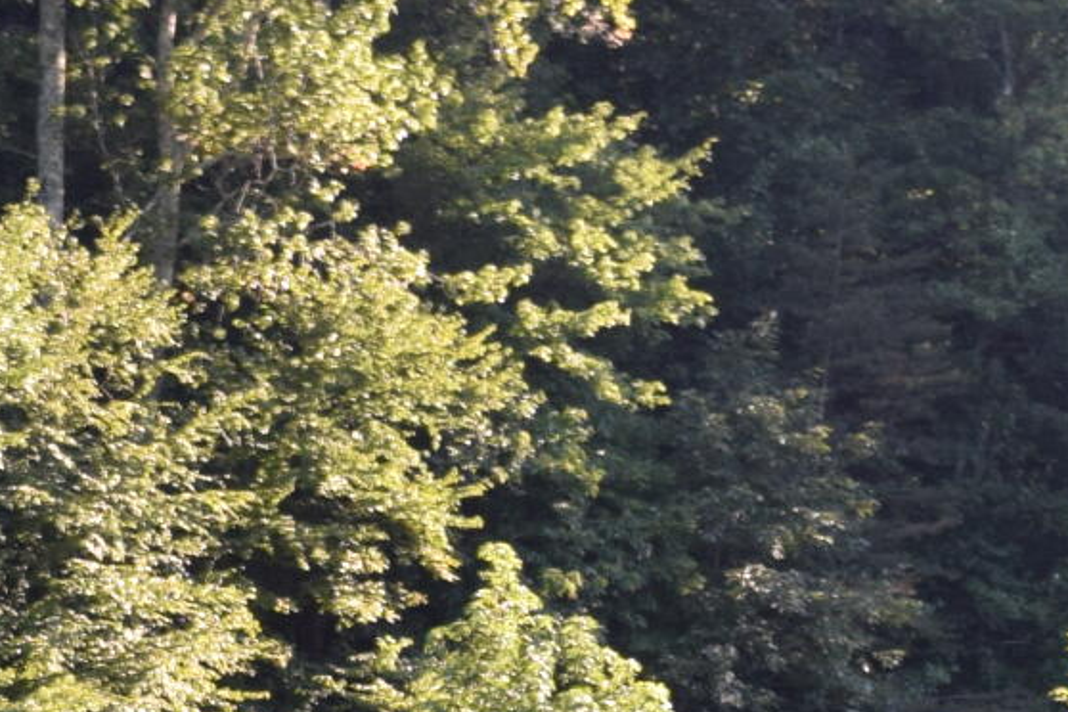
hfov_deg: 9.1
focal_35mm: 226
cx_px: 224
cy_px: 980
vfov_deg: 6.0
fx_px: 6704
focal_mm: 28
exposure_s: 1/200
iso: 400
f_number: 7.1
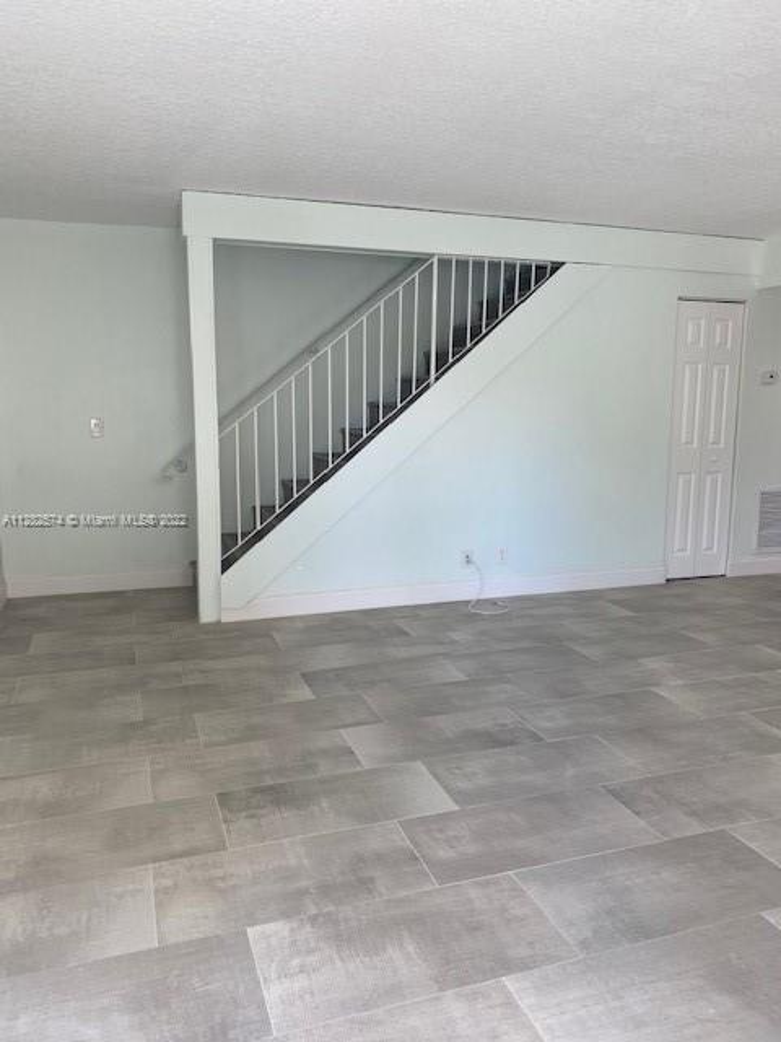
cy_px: 521
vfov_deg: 67.3
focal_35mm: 26
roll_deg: -1.0
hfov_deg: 53.1
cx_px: 390
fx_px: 782
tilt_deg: -6.3
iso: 50
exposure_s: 1/121
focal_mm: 4.25
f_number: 1.8
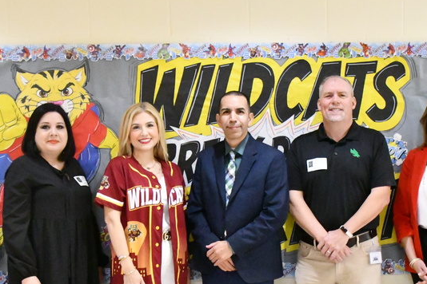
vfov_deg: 19.5
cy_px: 229
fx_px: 818
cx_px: 254
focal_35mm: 69
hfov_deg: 29.2
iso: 20000
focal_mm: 24
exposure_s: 1/250
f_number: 8
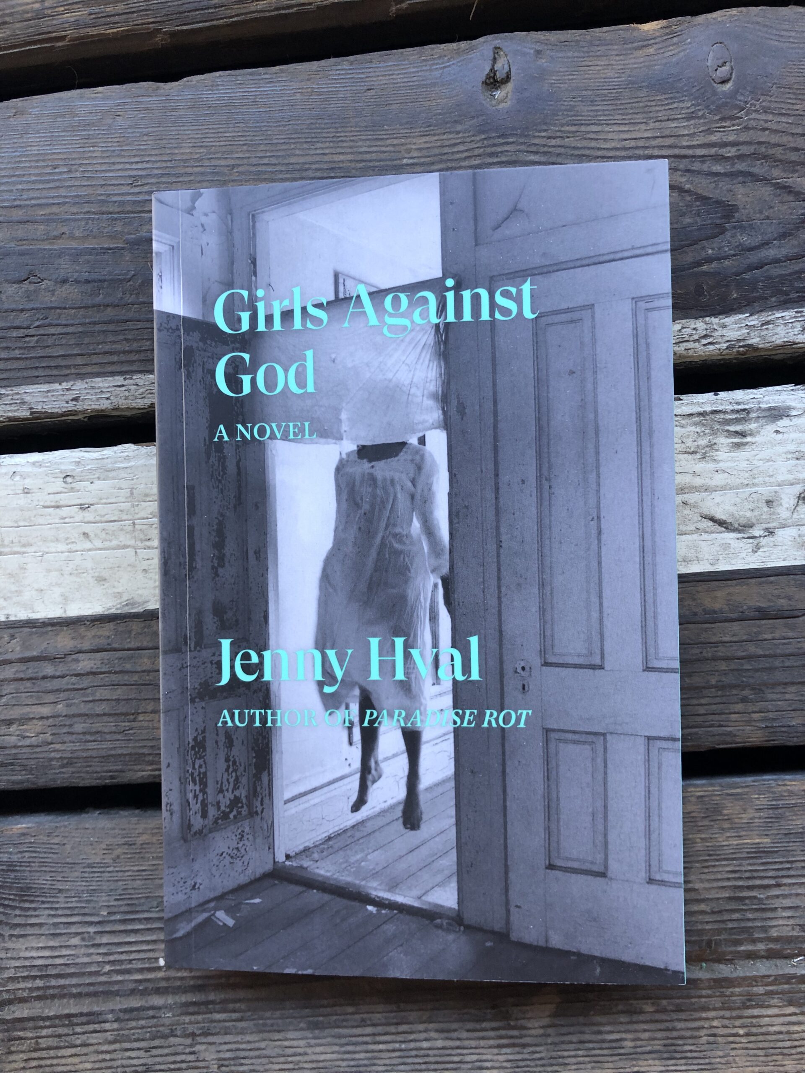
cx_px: 402
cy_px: 536
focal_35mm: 28
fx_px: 868
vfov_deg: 63.4
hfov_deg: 49.7
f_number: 1.8
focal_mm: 4
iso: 32
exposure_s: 1/30
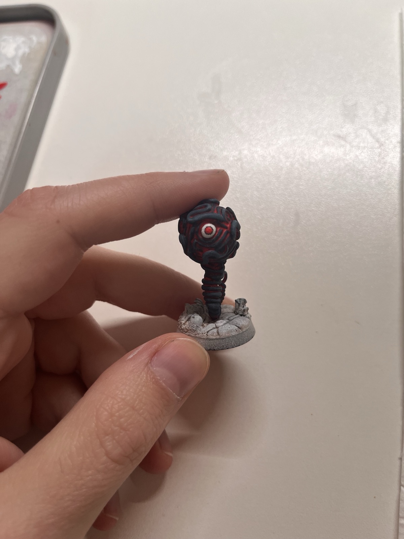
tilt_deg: -68.1
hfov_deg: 53.1
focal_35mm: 26
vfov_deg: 67.3
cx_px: 202
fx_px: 405
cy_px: 270
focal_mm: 5.1
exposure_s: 1/100
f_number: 1.6
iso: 80
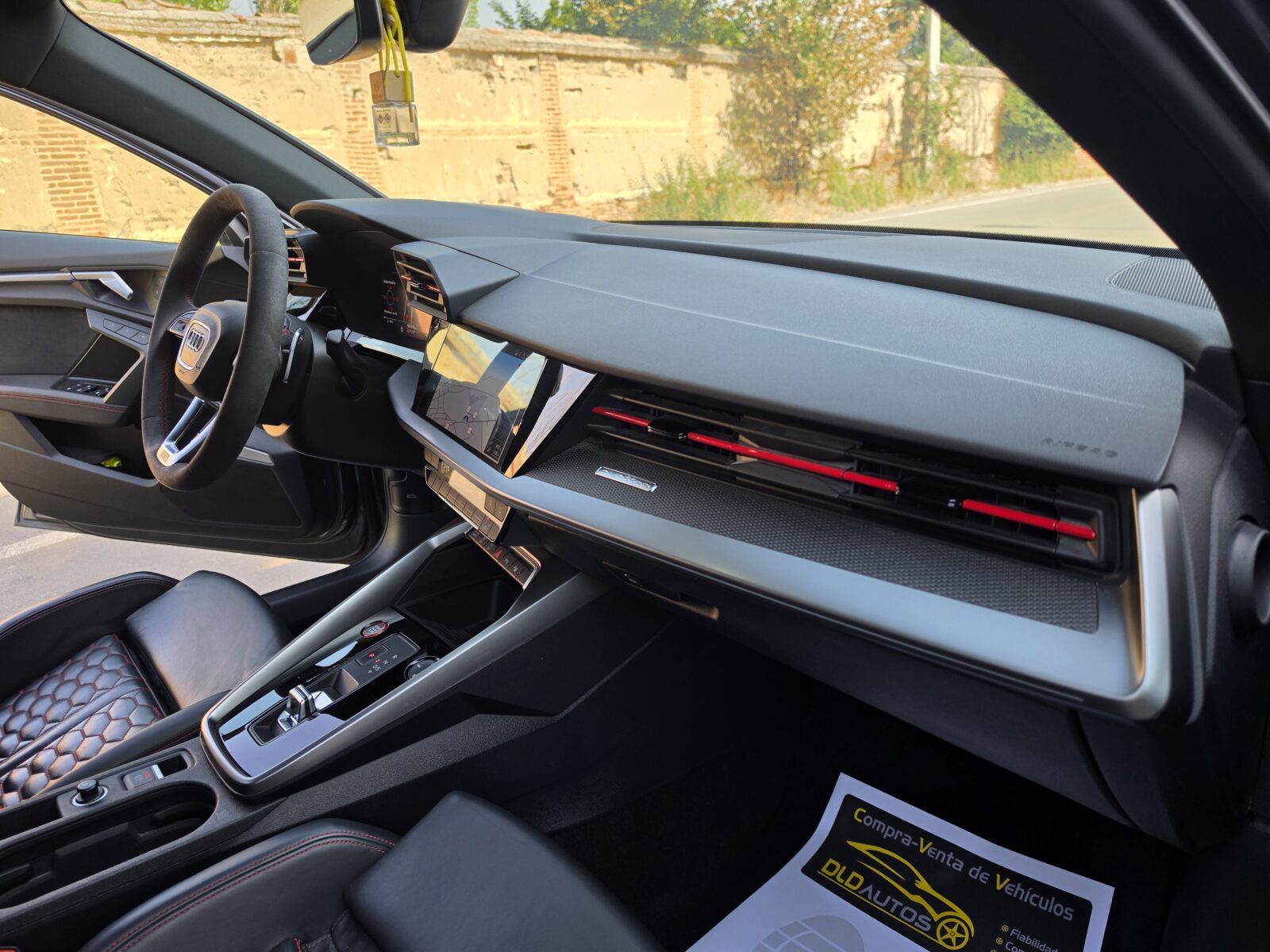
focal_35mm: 23
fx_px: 844
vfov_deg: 58.9
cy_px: 476
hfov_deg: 73.9
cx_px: 635
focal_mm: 6.5
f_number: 1.4
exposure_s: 1/152
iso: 10
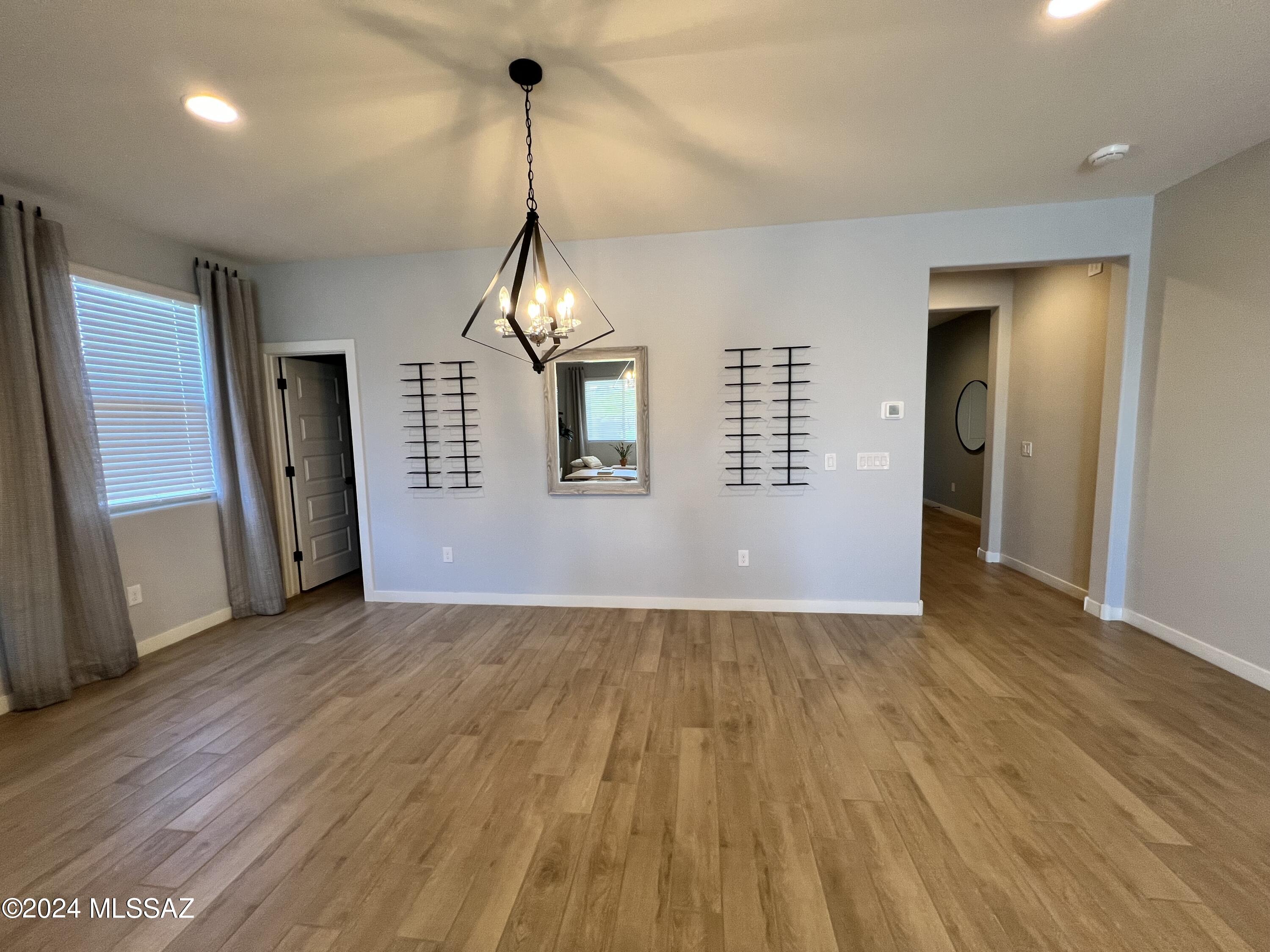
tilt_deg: -5.8
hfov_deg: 106.2
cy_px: 476
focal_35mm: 13
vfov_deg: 89.9
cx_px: 635
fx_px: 477
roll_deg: +1.5
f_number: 1.8
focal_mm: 1.57
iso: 125
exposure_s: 1/60
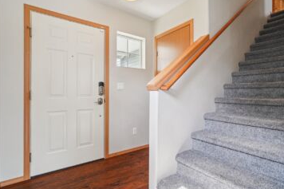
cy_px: 98
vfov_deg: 67.3
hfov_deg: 89.9
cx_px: 151
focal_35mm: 18
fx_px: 142
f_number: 8
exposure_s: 1/60
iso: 1600
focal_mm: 16
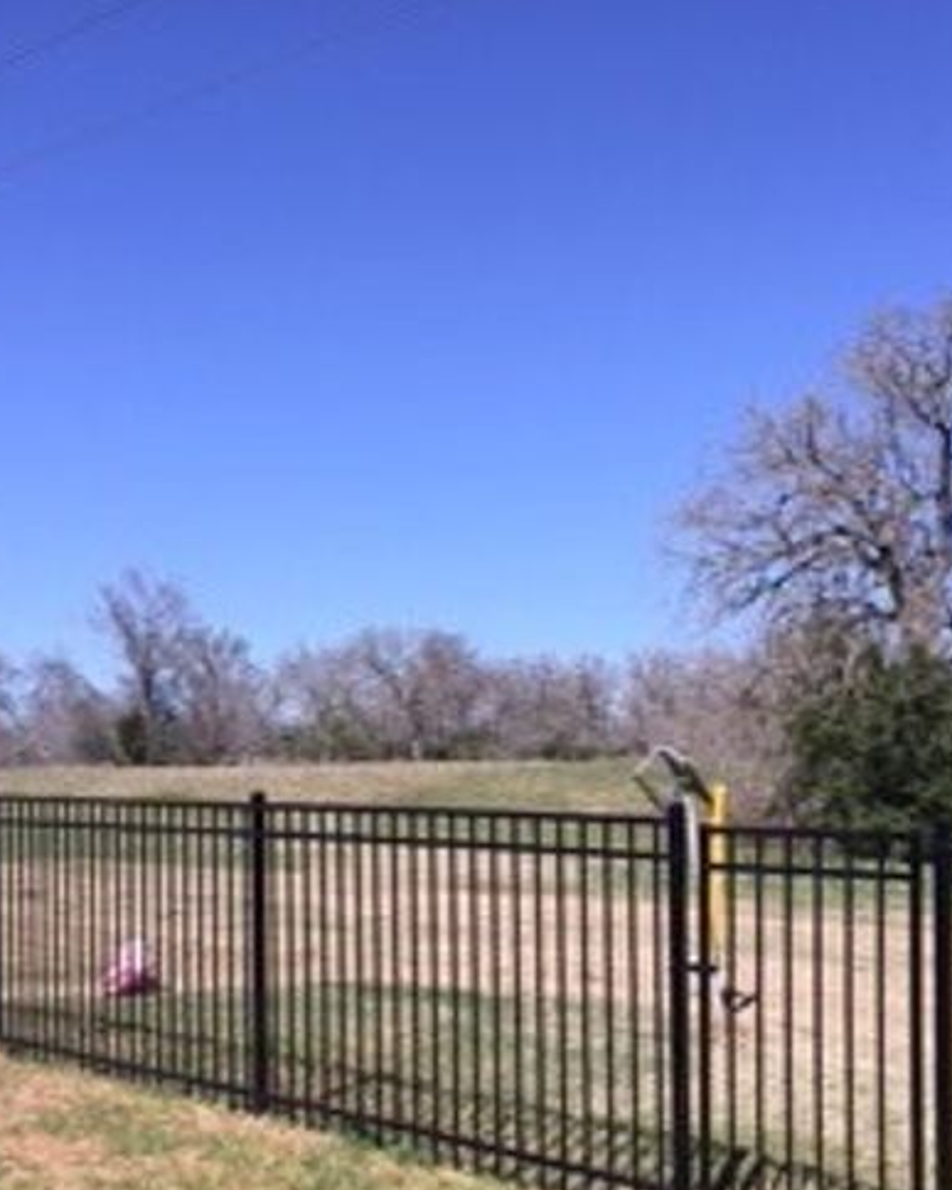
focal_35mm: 39
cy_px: 771
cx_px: 581
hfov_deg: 38.0
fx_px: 1374
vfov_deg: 46.3
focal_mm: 4.15
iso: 32
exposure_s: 1/1980
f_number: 2.2
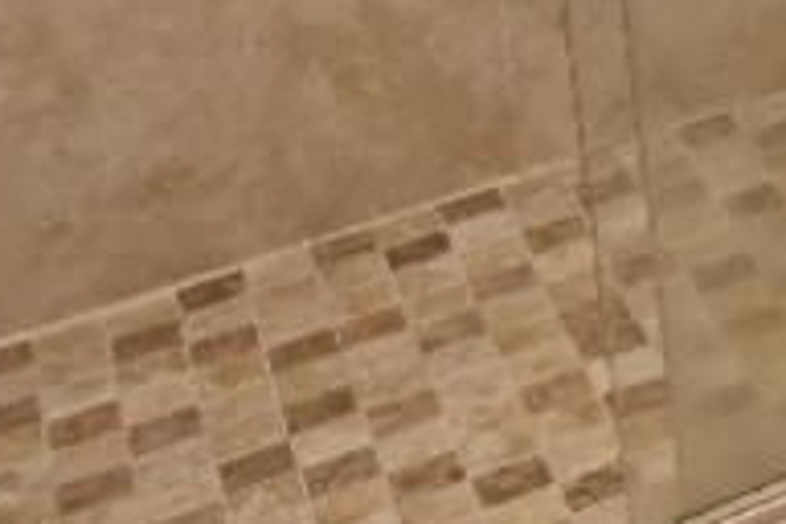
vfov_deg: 9.4
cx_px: 1834
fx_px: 2639
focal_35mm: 121
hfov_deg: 13.1
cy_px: -946
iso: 640
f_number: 4
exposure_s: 1/60
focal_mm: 15.5
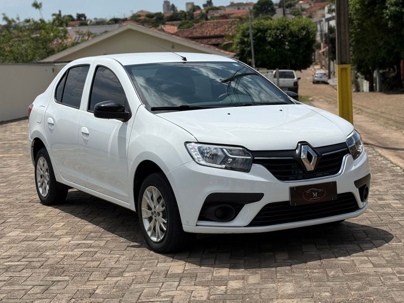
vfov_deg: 30.3
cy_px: 152
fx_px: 560
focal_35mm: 48
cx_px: 202
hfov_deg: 39.6
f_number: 1.78
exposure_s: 1/11364
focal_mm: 6.76
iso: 64
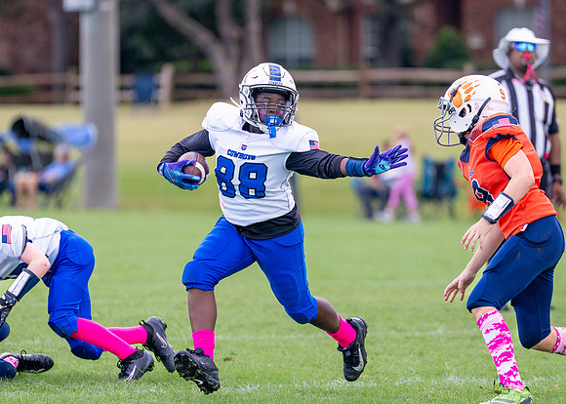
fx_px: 6297
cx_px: 289
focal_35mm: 392
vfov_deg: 3.7
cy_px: 193
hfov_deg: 5.1
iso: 400
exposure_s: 1/2500
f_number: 2.8
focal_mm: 200
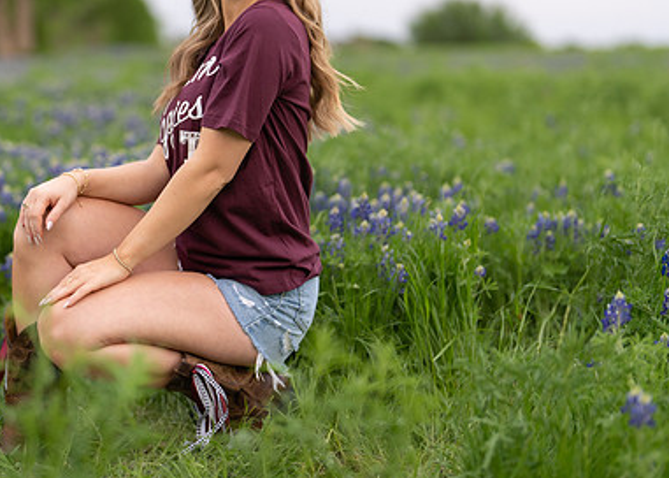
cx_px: 206
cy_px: 159
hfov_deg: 23.0
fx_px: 1634
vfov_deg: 16.6
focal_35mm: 86
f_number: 1.2
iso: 250
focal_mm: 50
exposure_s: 1/1000
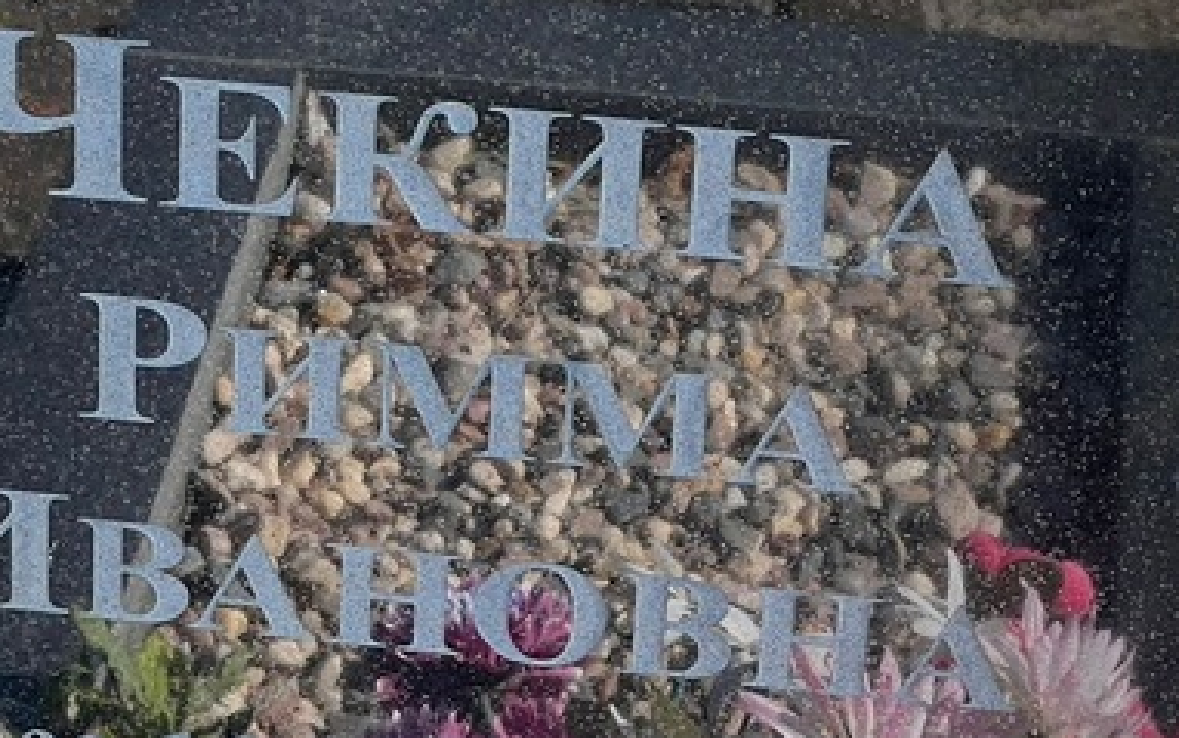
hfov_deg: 12.2
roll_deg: -1.2
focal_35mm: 171
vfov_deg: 7.7
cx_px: 475
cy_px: 525
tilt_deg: -32.5
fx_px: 5496
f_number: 2.8
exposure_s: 1/123
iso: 32
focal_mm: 9
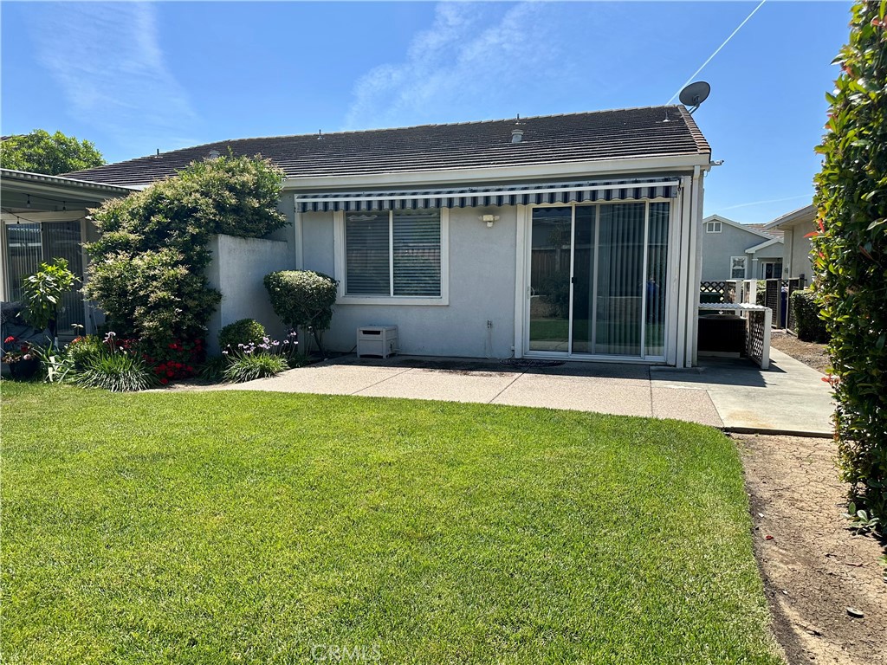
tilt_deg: -4.5
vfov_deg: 56.8
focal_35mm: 24
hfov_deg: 71.6
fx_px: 615
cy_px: 332
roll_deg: -0.3
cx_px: 444
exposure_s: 1/3472
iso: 80
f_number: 1.78
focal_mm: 6.86
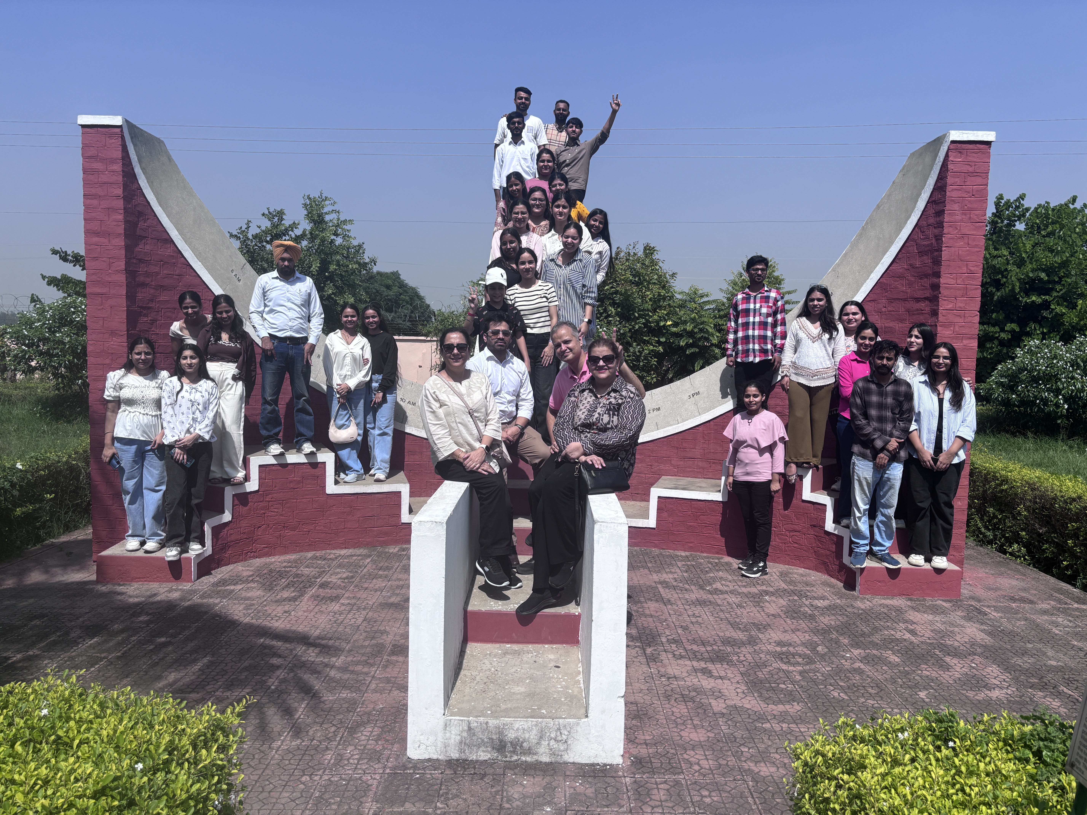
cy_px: 408
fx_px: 816
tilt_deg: -4.3
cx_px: 544
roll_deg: -1.7
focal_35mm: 26
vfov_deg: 53.1
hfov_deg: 67.3
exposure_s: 1/4425
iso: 50
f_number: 1.6
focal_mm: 5.96
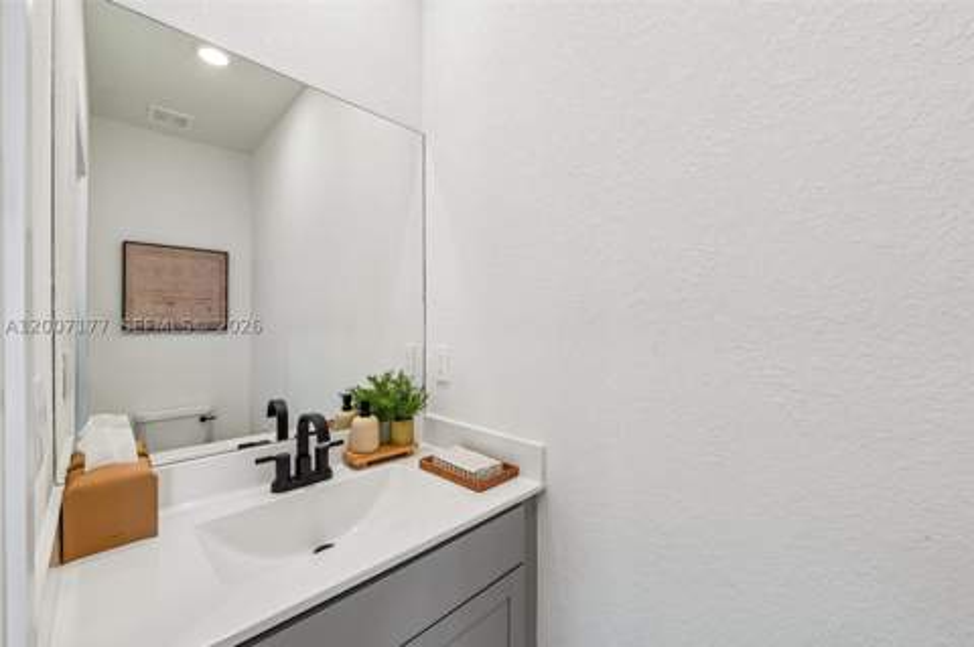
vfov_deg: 81.1
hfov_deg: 104.3
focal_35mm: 14
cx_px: 487
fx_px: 378
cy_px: 324
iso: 200
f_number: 9
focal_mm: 14
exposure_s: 1/13
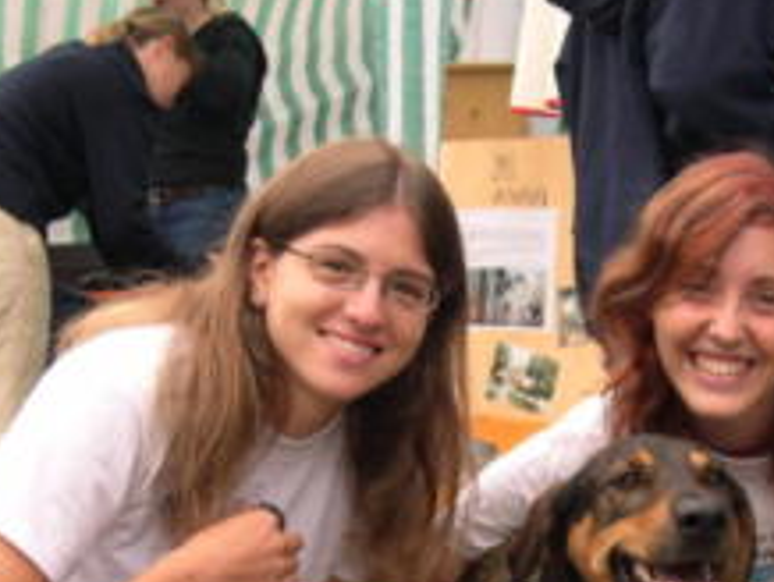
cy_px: 445
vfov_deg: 16.9
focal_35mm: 87
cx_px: 490
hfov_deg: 22.4
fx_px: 1947
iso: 100
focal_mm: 8
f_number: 2.8
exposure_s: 1/270
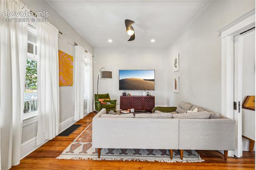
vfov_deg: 77.3
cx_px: 128
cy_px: 85
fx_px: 107
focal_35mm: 15
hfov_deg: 100.4
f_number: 8
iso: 800
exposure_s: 1/20
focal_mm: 10
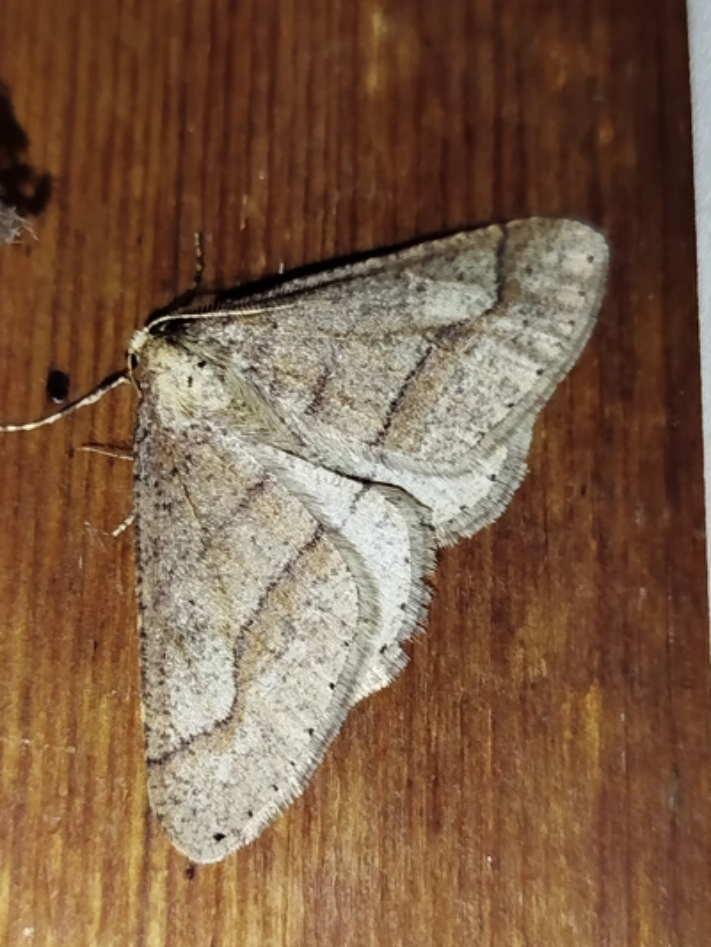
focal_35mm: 72
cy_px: 540
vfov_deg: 27.0
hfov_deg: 20.4
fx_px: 1971
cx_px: 292
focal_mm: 5.31
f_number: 1.7
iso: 100
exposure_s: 1/50
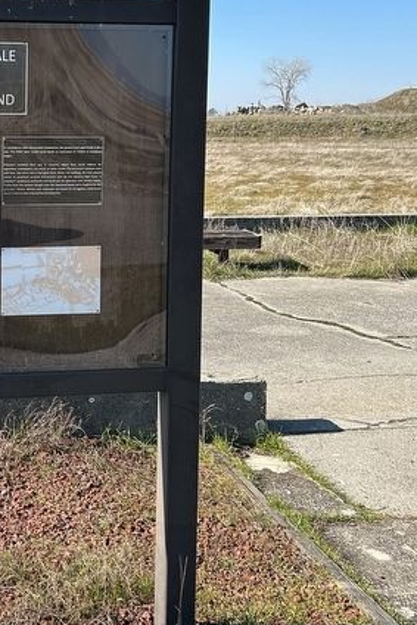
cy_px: 221
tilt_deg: -4.9
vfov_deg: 38.5
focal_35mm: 51
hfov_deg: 25.2
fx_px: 885
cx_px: 1
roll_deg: +2.5
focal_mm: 5.7
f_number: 1.5
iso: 50
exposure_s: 1/2008
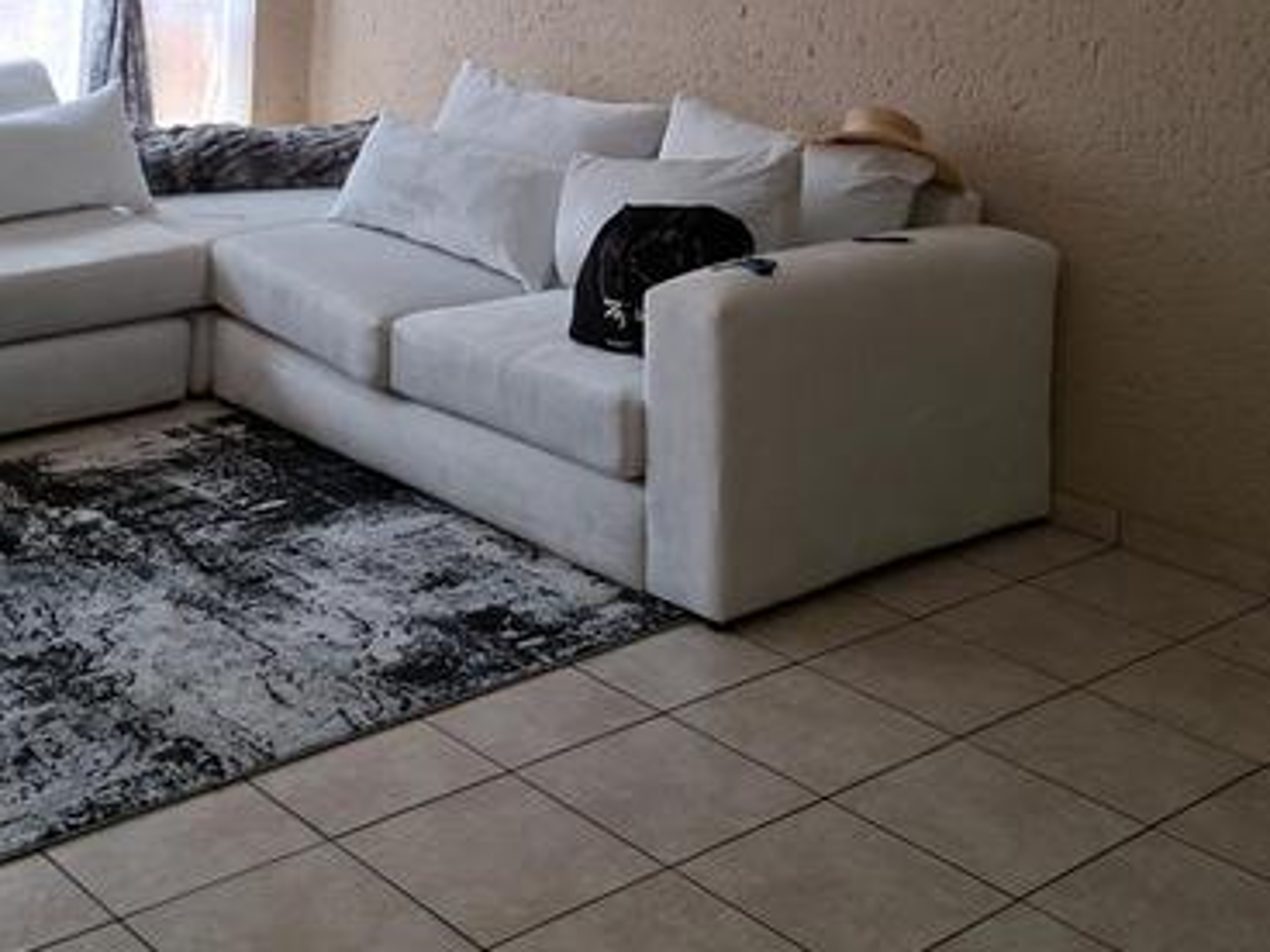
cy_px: 28
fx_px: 1834
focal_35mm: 50
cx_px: 466
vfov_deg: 27.6
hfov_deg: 37.9
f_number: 1.8
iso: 80
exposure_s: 1/100
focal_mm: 5.54
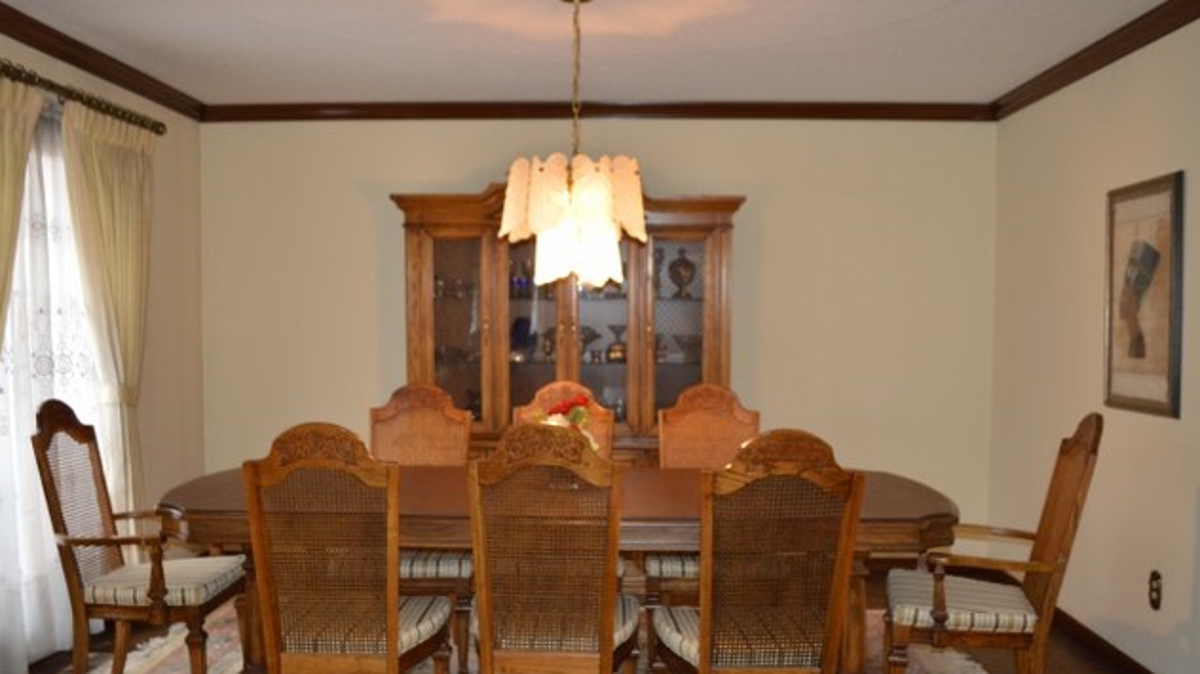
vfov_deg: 33.7
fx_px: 1113
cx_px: 598
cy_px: 374
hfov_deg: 56.6
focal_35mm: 35
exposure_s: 1/60
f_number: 3.8
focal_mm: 22
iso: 1100
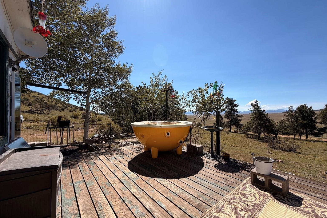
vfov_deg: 77.3
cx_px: 167
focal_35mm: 15
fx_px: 136
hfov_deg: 100.4
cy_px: 111
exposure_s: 1/1001
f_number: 2.2
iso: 20
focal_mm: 2.22
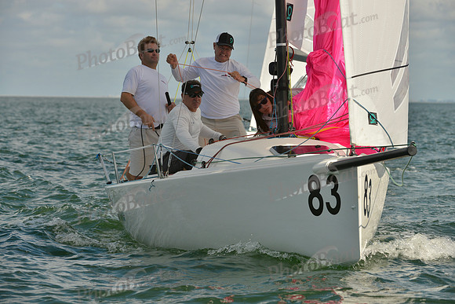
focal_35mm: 200
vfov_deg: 6.9
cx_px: 228
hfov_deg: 10.3
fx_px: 2528
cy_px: 152
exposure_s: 1/1000
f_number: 9
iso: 280
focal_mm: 200
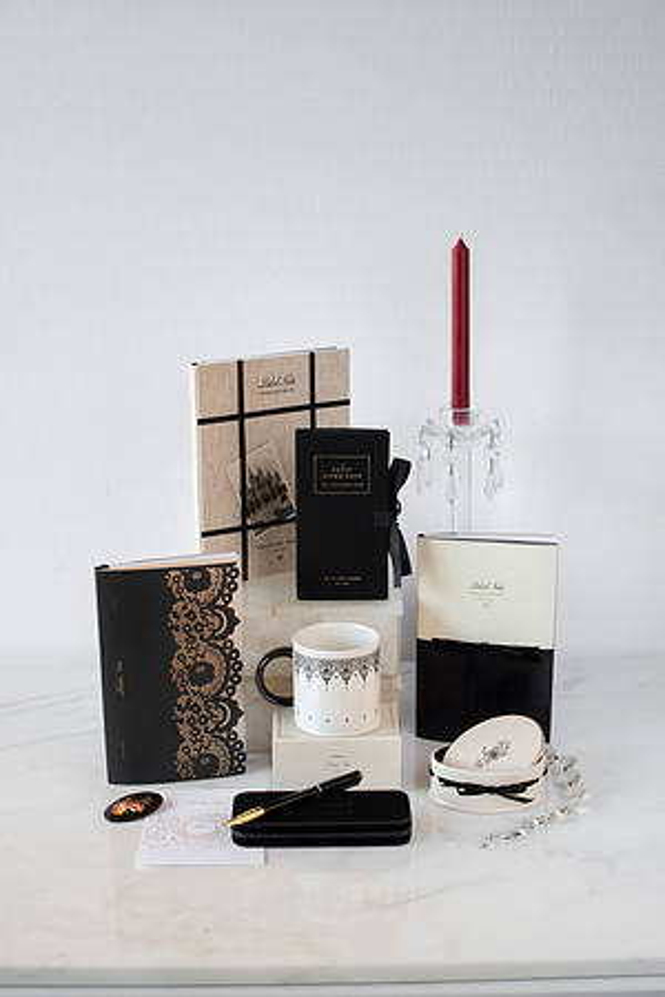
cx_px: 332
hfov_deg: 27.0
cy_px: 498
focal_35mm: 50
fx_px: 1385
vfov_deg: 39.6
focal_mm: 50
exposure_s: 1/5
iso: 200
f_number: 13
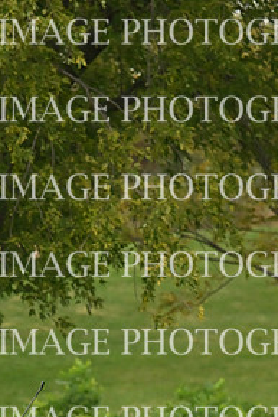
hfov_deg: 1.1
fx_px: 13929
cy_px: 303
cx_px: 112
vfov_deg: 1.7
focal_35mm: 1204
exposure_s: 1/3200
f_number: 4.5
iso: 4000
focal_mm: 400
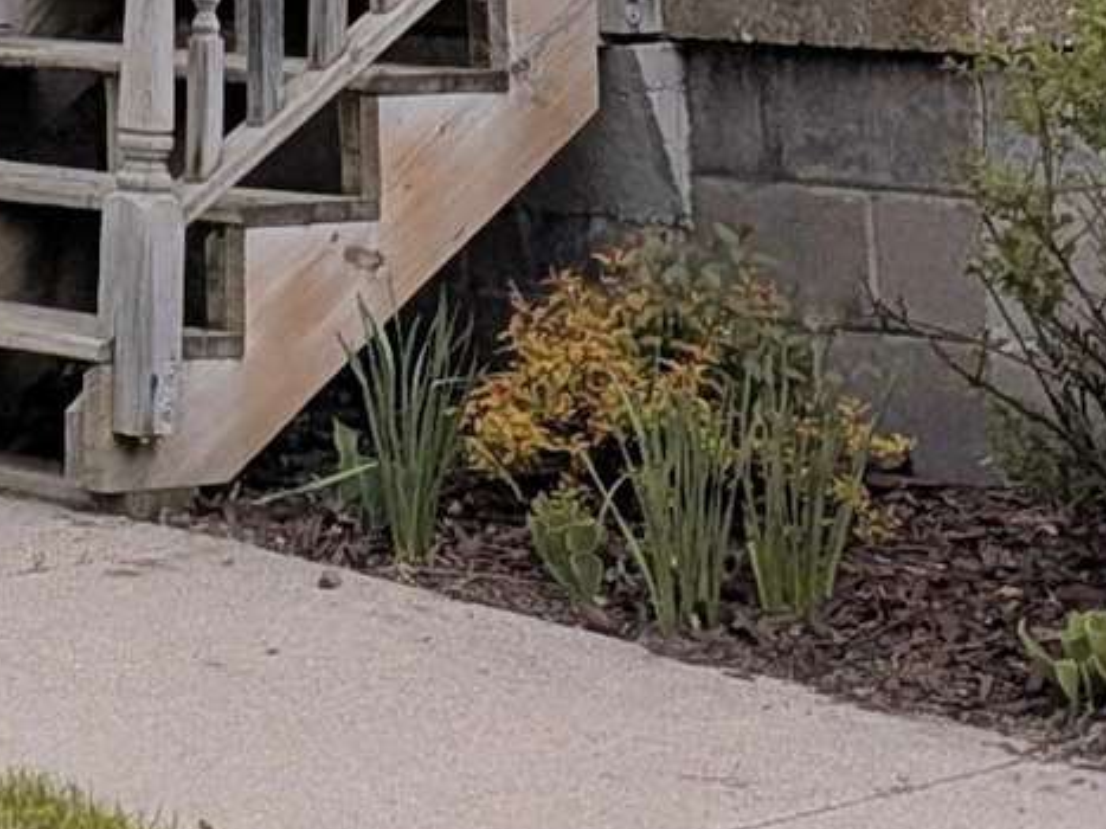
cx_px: -606
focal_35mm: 158
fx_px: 5047
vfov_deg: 8.5
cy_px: -1180
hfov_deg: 11.9
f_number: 1.7
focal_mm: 4.53
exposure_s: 1/268
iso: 27
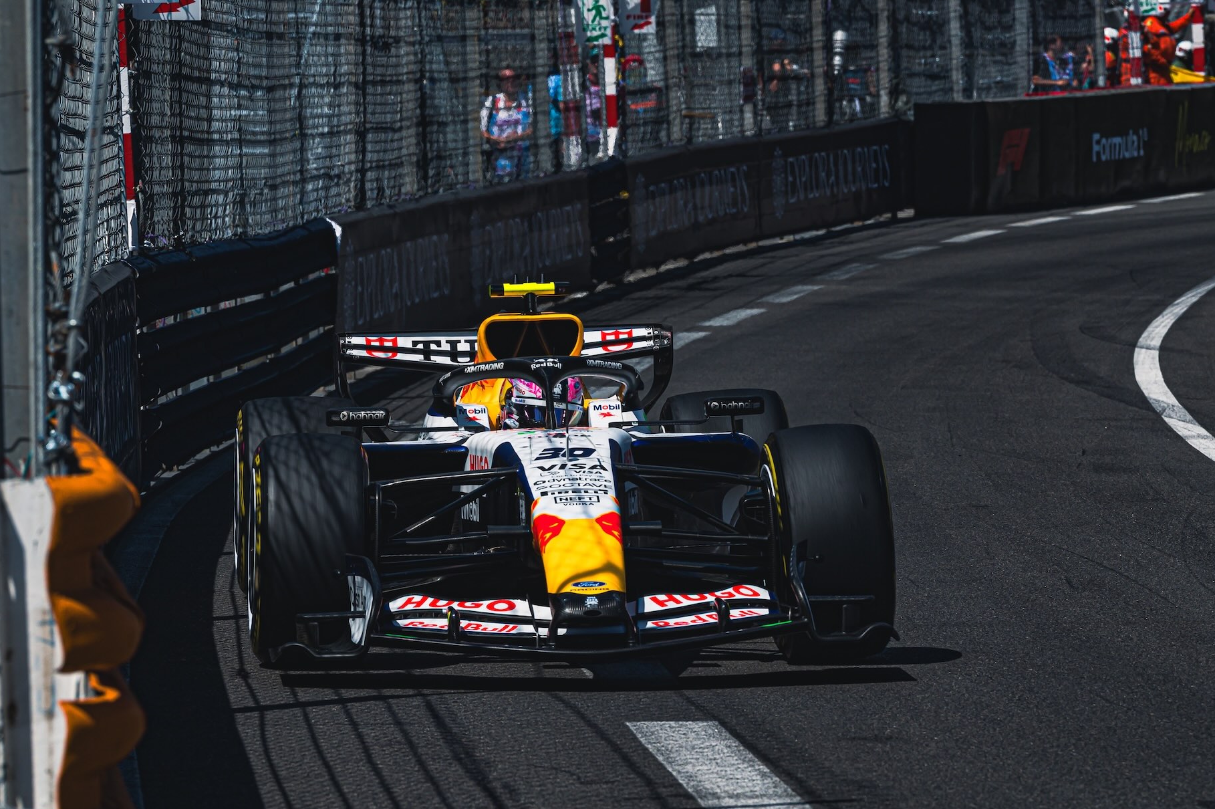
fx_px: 7421
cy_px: 402
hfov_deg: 9.4
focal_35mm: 220
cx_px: 635
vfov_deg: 6.2
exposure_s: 1/2000
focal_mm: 200
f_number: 10
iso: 500
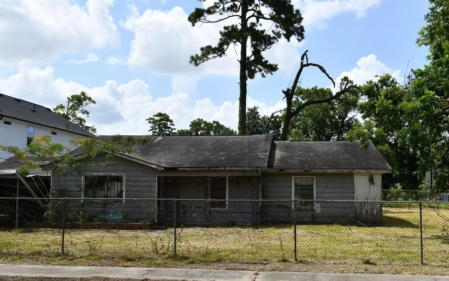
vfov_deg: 32.0
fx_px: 489
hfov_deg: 49.2
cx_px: 242
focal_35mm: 40
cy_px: 152
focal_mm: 30
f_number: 6.3
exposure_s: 1/2000
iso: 400
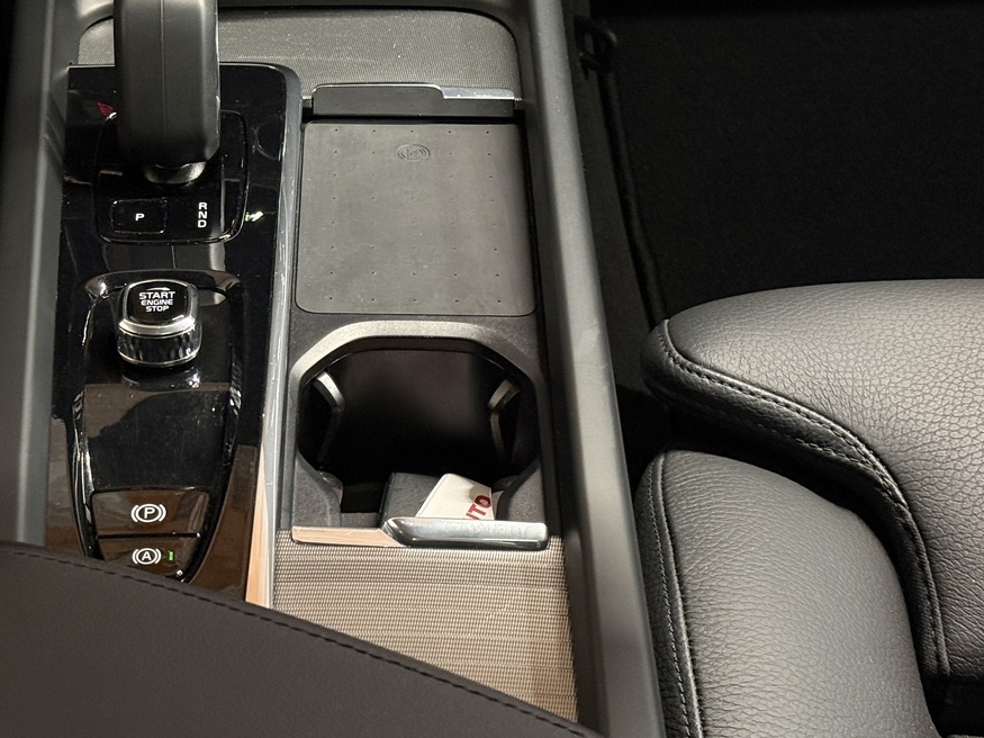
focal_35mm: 79
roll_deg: +2.3
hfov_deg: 24.5
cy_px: 282
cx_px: 288
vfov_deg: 18.6
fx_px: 2245
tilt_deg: -41.1
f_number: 1.78
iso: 500
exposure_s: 1/40
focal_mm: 6.76
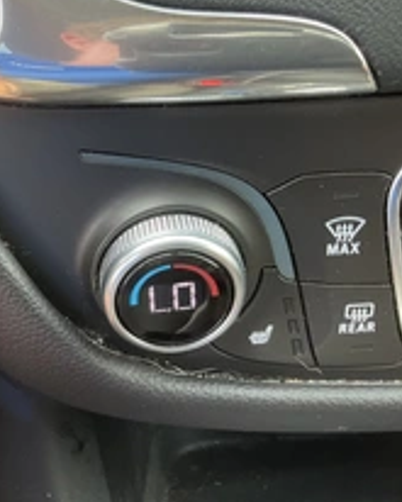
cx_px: -46
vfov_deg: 33.7
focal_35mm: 55
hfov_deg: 25.5
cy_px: 348
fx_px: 817
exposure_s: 1/103
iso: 64
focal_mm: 3
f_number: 1.8
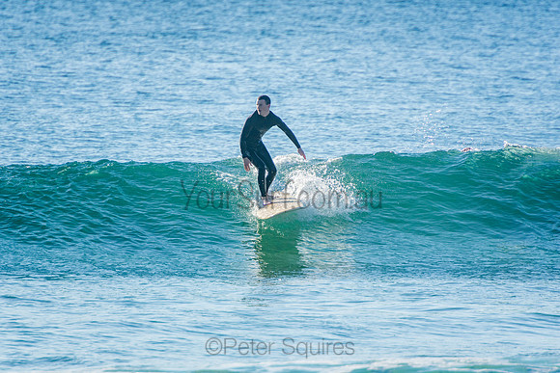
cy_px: 186
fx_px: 9335
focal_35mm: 600
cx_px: 280
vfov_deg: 2.3
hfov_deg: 3.4
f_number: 5.6
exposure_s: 1/1250
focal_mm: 400
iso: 220
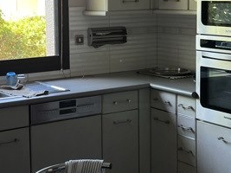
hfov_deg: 24.9
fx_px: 520
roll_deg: +1.5
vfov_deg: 18.7
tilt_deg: -4.8
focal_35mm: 78
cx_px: 71
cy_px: 40
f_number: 1.6
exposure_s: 1/121
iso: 125
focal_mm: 5.1
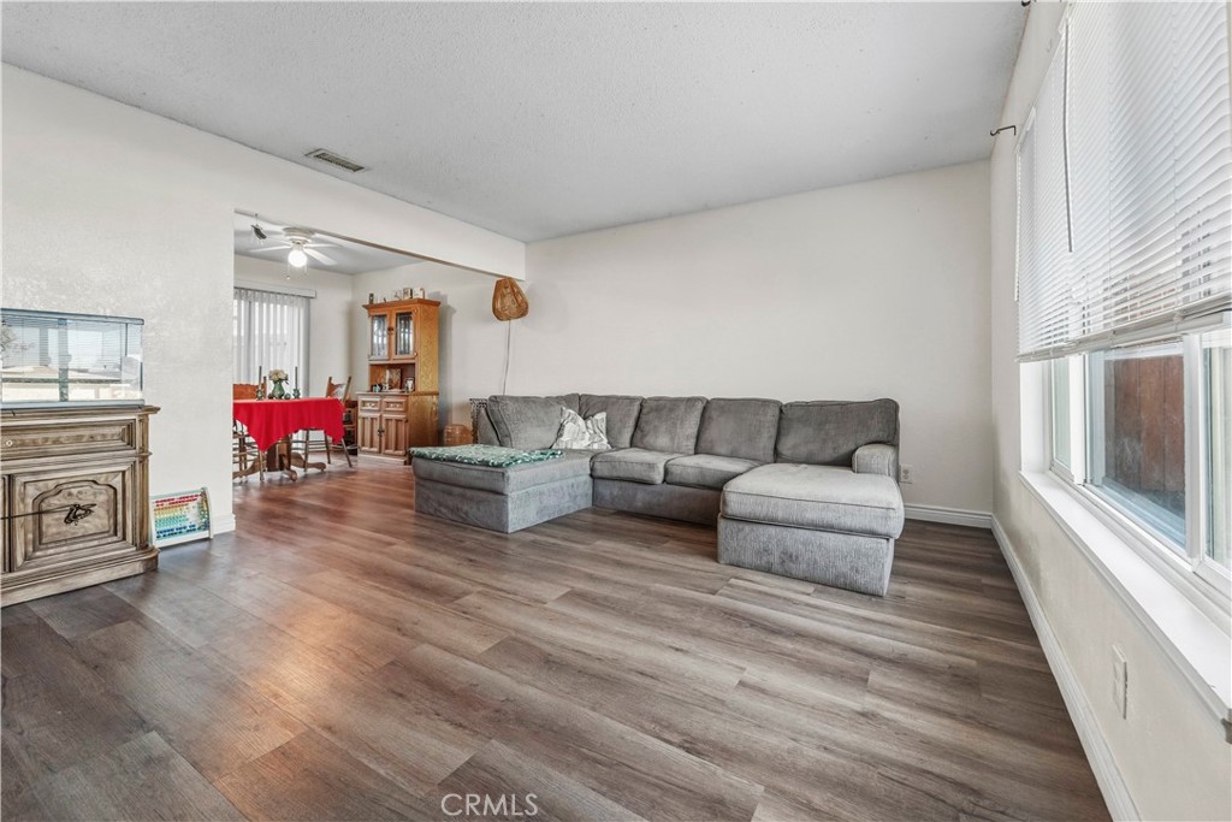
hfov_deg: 104.2
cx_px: 616
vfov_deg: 81.2
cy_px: 411
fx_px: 479
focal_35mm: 14
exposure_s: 1/80
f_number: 9
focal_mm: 14
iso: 1600
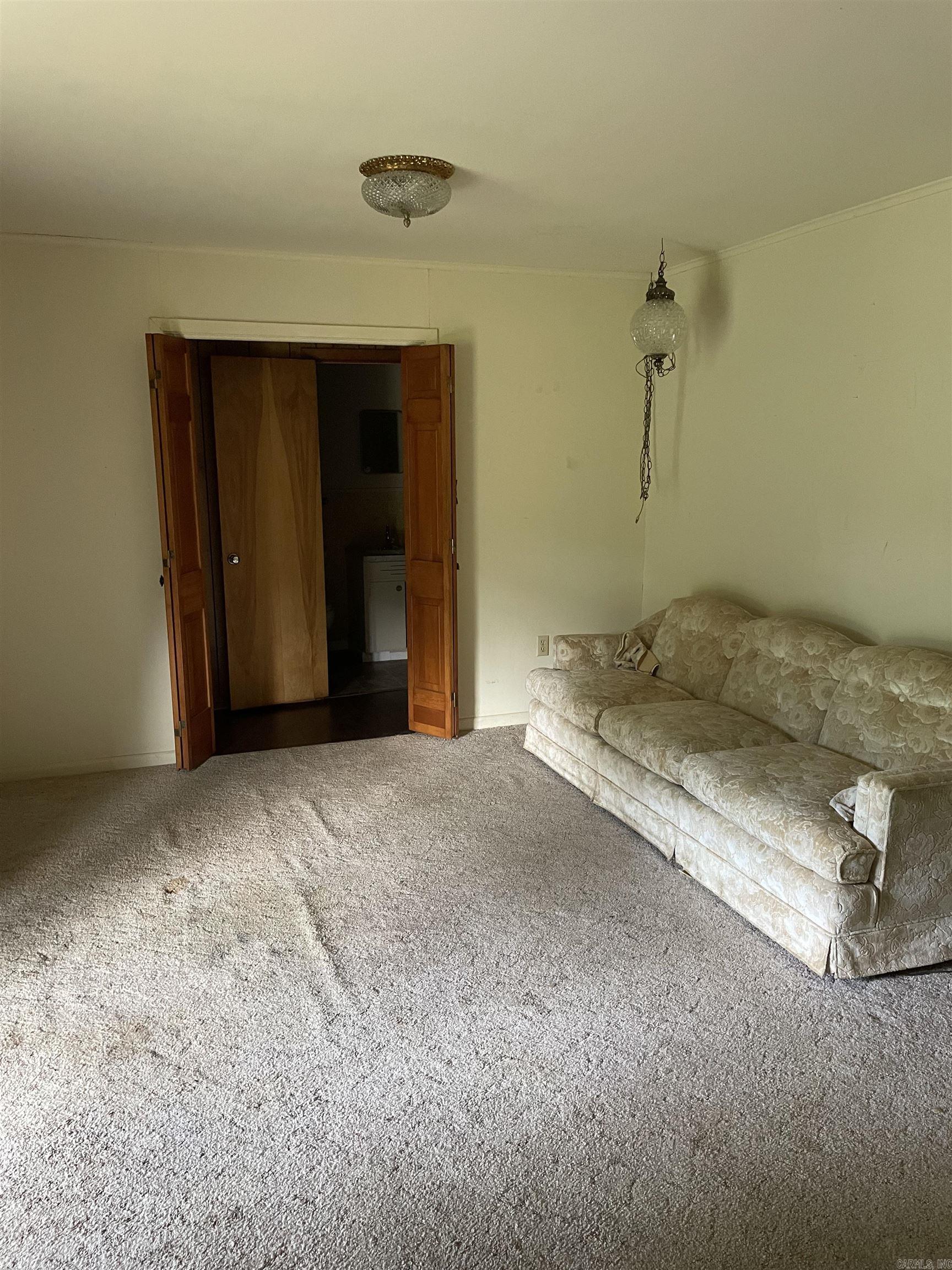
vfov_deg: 67.3
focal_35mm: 26
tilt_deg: -10.3
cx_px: 476
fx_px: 953
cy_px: 635
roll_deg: +0.7
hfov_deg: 53.1
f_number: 1.6
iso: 320
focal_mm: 4.2
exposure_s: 1/60
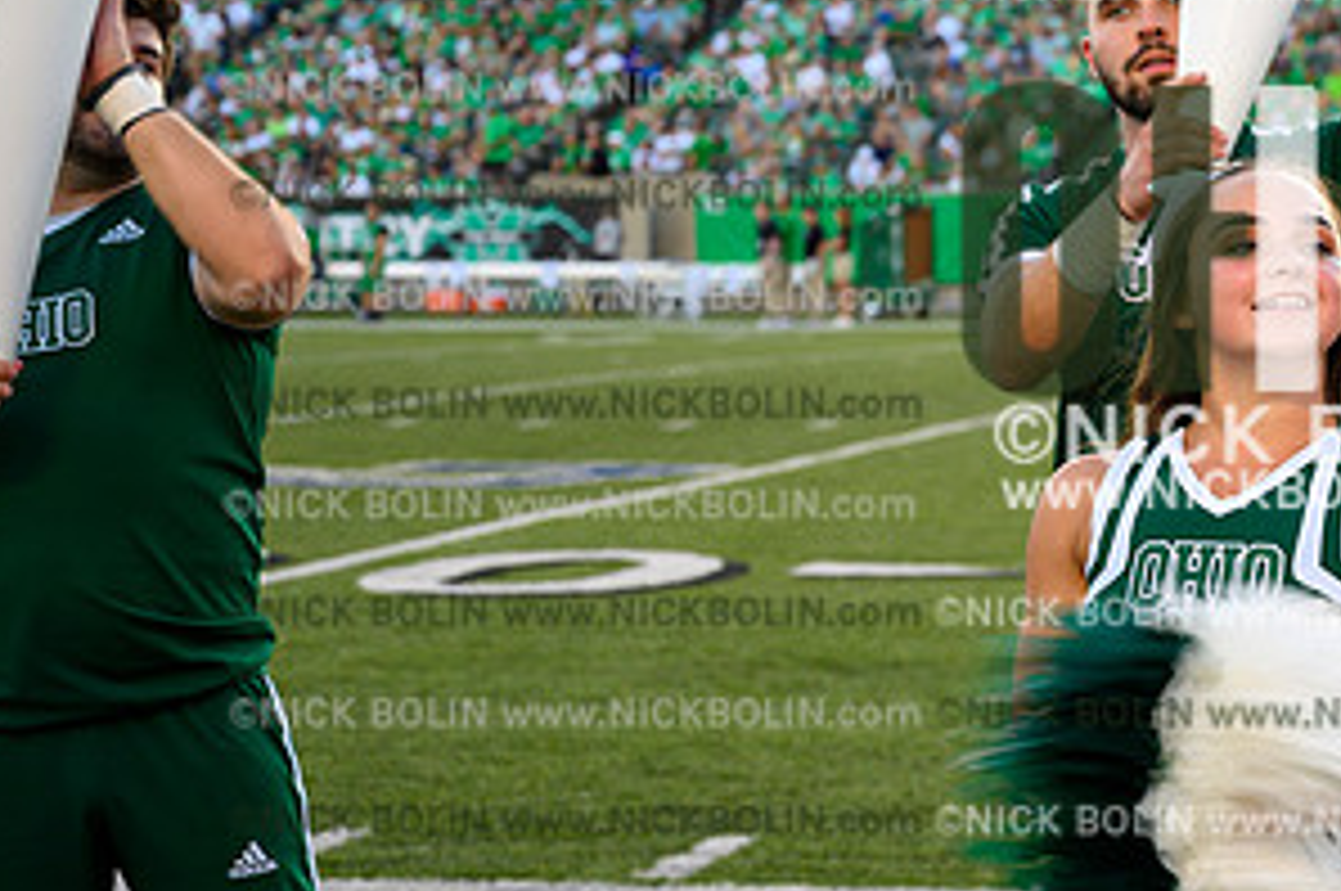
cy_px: 297
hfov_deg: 18.1
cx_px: 1278
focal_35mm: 111
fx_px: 4130
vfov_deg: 12.3
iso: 100
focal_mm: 57
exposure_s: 1/50
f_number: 4
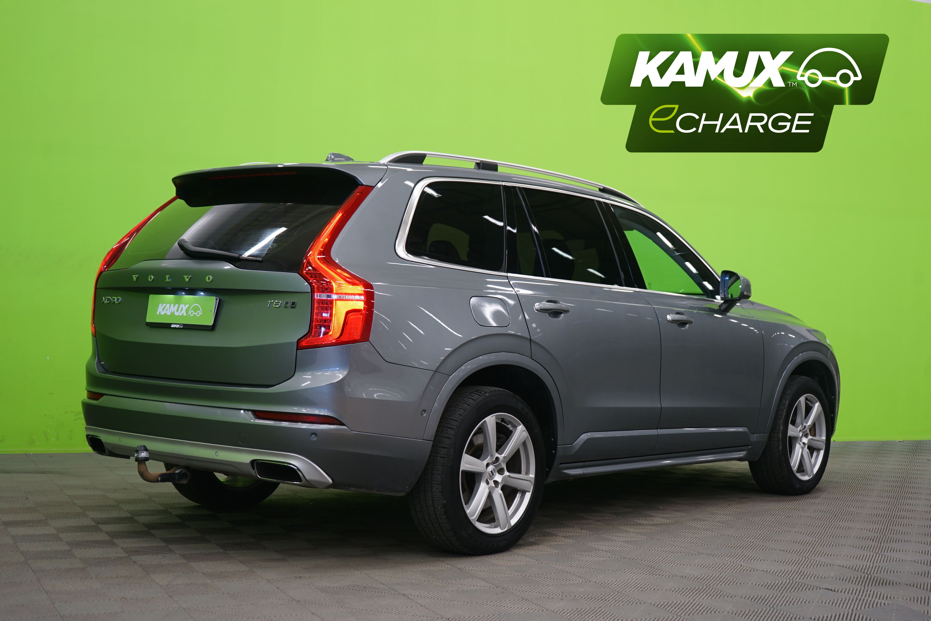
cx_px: 466
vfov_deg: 27.5
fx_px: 1267
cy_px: 310
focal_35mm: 49
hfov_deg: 40.3
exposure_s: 1/8
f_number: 5
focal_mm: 49
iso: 400
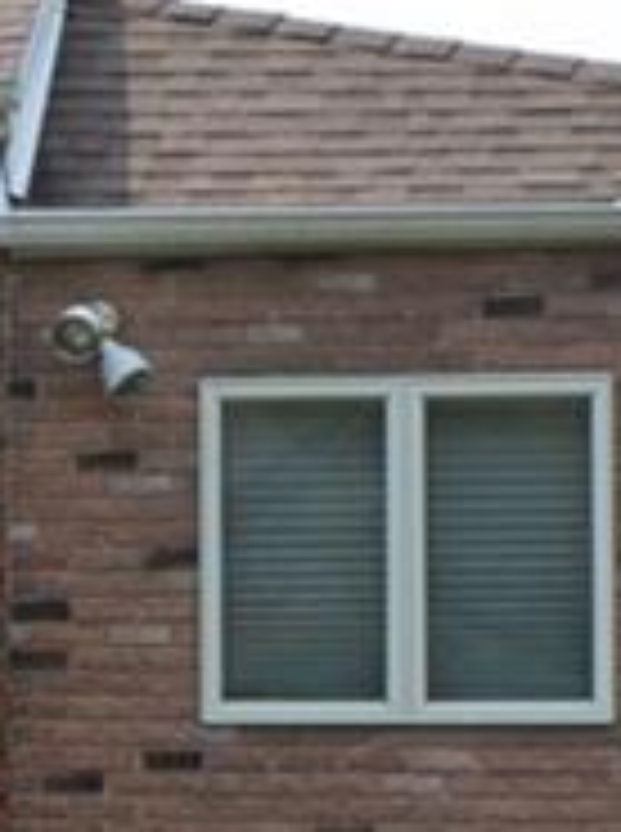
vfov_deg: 7.1
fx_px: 6713
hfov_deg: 5.2
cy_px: 652
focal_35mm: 280
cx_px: -760
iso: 400
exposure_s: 1/320
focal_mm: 35
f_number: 10
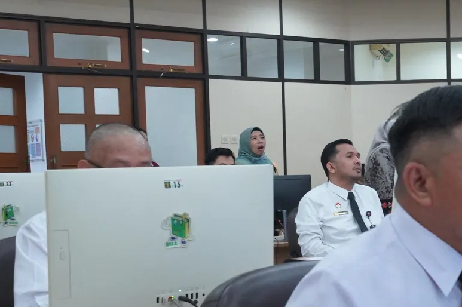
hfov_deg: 27.7
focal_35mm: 72
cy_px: 237
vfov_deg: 18.7
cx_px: 345
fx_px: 923
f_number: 5.6
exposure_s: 1/100
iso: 8000
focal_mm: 29
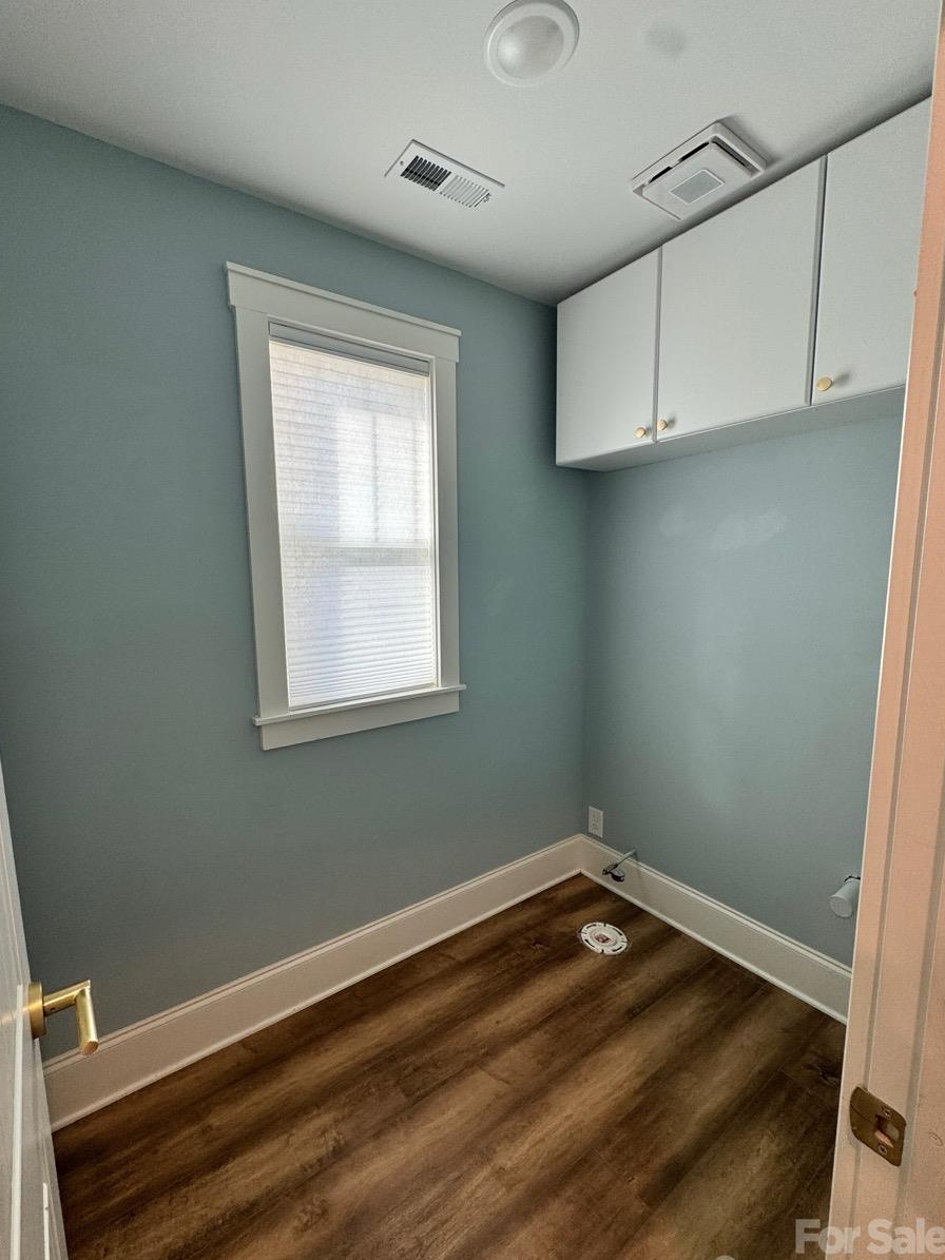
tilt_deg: -8.3
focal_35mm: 15
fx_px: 546
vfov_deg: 98.2
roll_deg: +0.6
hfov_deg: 81.7
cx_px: 447
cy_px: 641
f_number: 2.2
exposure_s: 1/120
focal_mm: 2.22
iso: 64
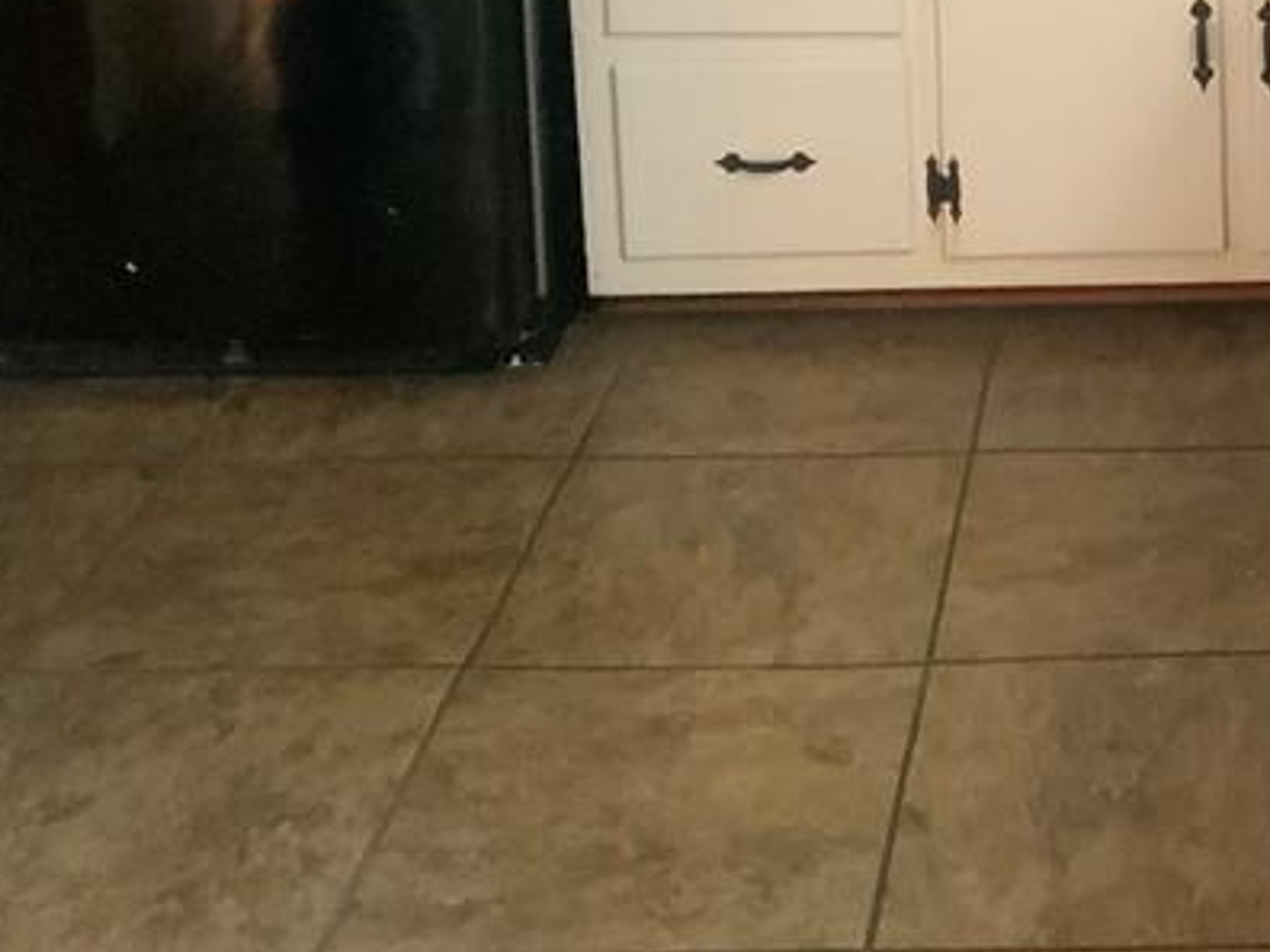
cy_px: -250
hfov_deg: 24.8
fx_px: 2752
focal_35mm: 75
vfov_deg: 18.4
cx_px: 1260
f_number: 1.8
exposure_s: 1/55
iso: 320
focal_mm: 3
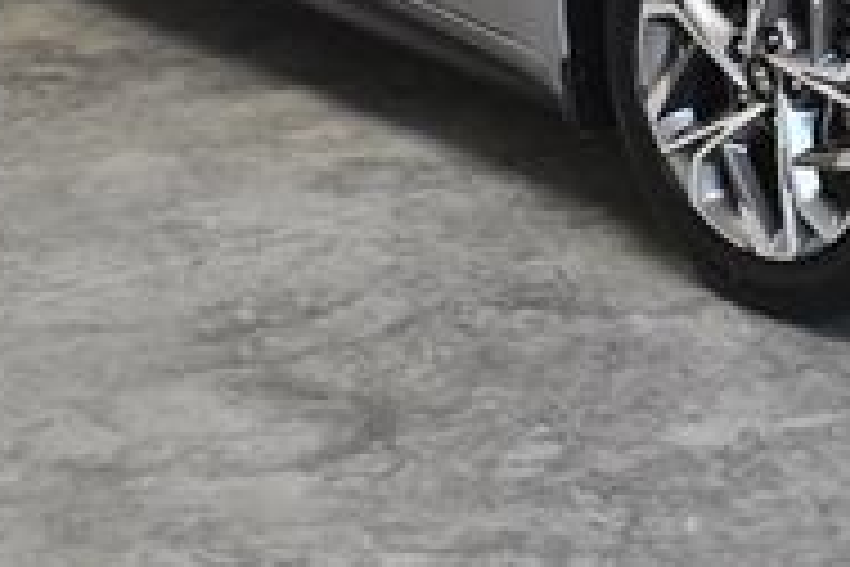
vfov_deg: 11.3
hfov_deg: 17.5
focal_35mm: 115
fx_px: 2715
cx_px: 796
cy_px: -358
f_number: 3.8
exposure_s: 1/1600
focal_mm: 23
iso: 2500
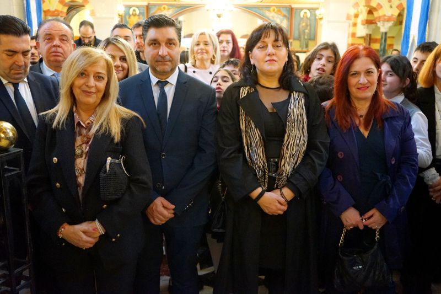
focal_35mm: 34
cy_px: 147
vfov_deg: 38.9
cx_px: 220
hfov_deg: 55.8
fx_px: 416
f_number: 4
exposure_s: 1/60
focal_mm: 34
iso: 6400
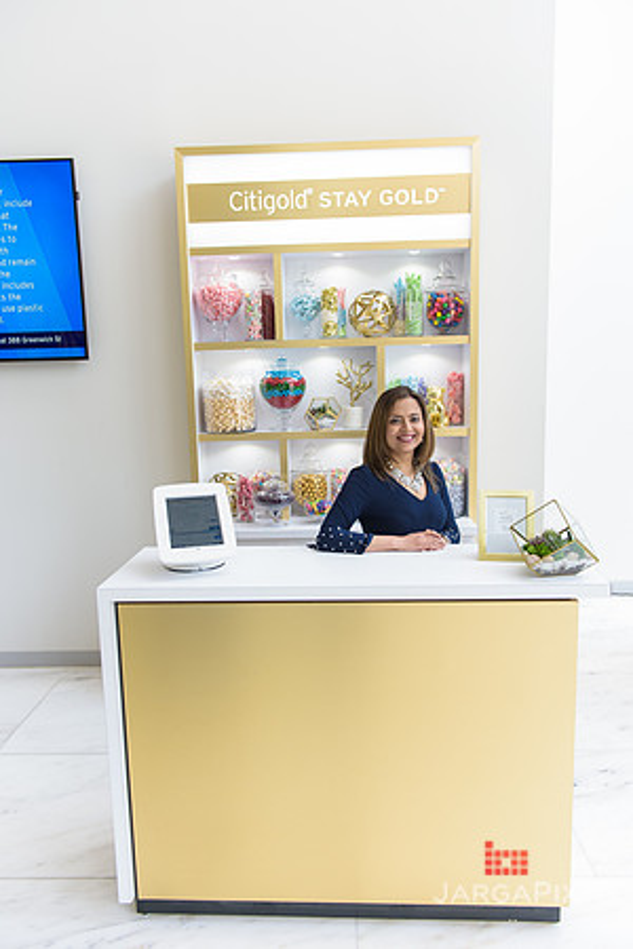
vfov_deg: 65.5
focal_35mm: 28
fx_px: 738
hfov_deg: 46.4
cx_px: 316
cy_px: 474
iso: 640
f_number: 3.2
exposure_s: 1/250
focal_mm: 28
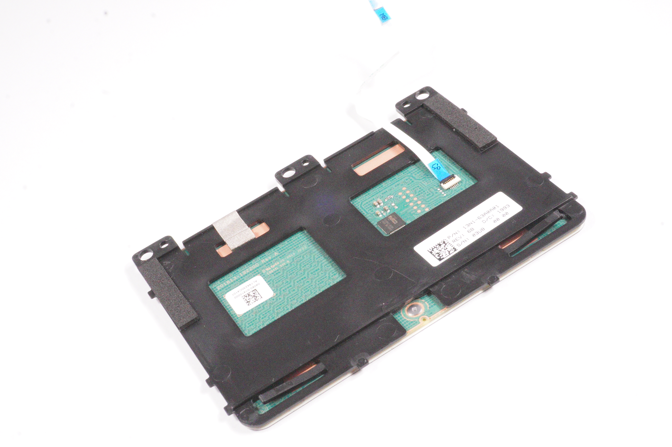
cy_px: 224
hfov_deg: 36.0
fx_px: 1035
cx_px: 336
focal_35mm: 56
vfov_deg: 24.4
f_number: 22
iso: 12800
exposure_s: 1/250
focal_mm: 37
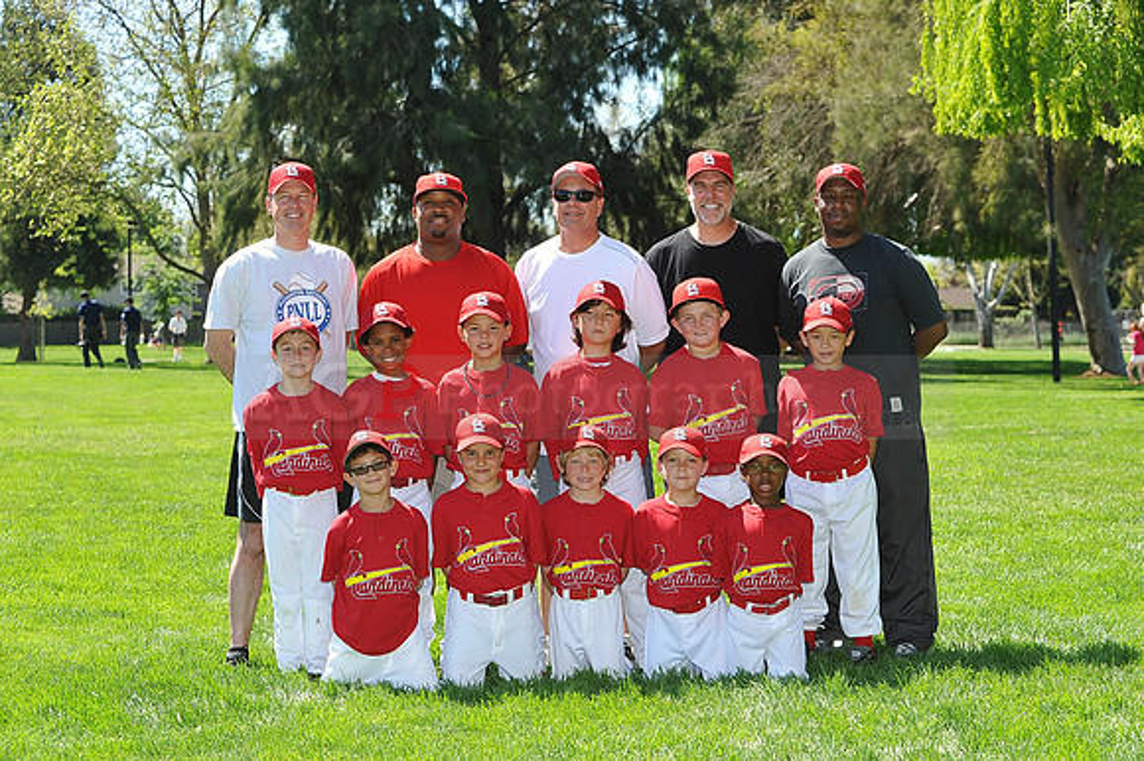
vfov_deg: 17.0
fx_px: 2541
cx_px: 572
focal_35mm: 80
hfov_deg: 25.4
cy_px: 380
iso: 200
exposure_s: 1/250
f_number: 7.1
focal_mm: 80
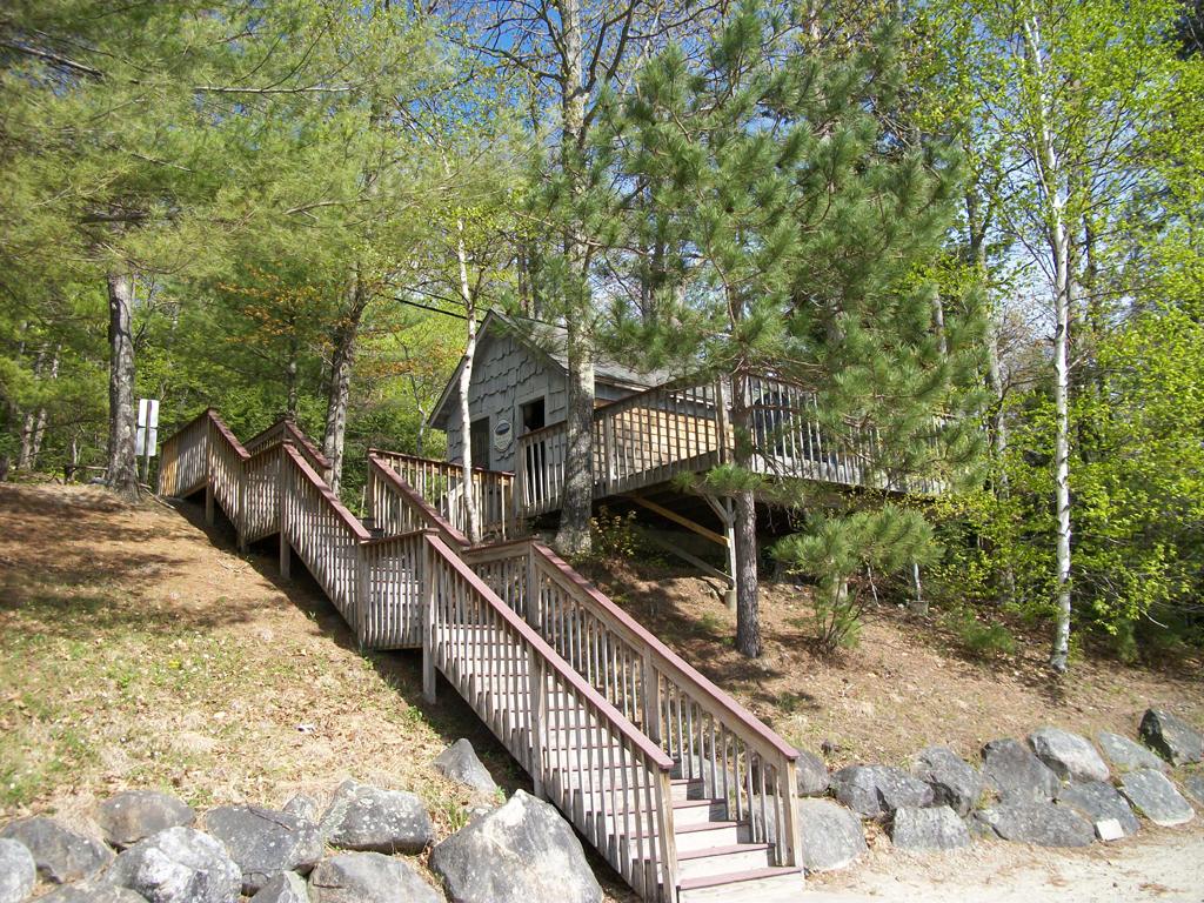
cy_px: 452
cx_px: 602
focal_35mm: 32
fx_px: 1113
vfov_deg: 44.2
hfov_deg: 56.8
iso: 80
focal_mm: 5.7
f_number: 2.9
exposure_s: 1/800
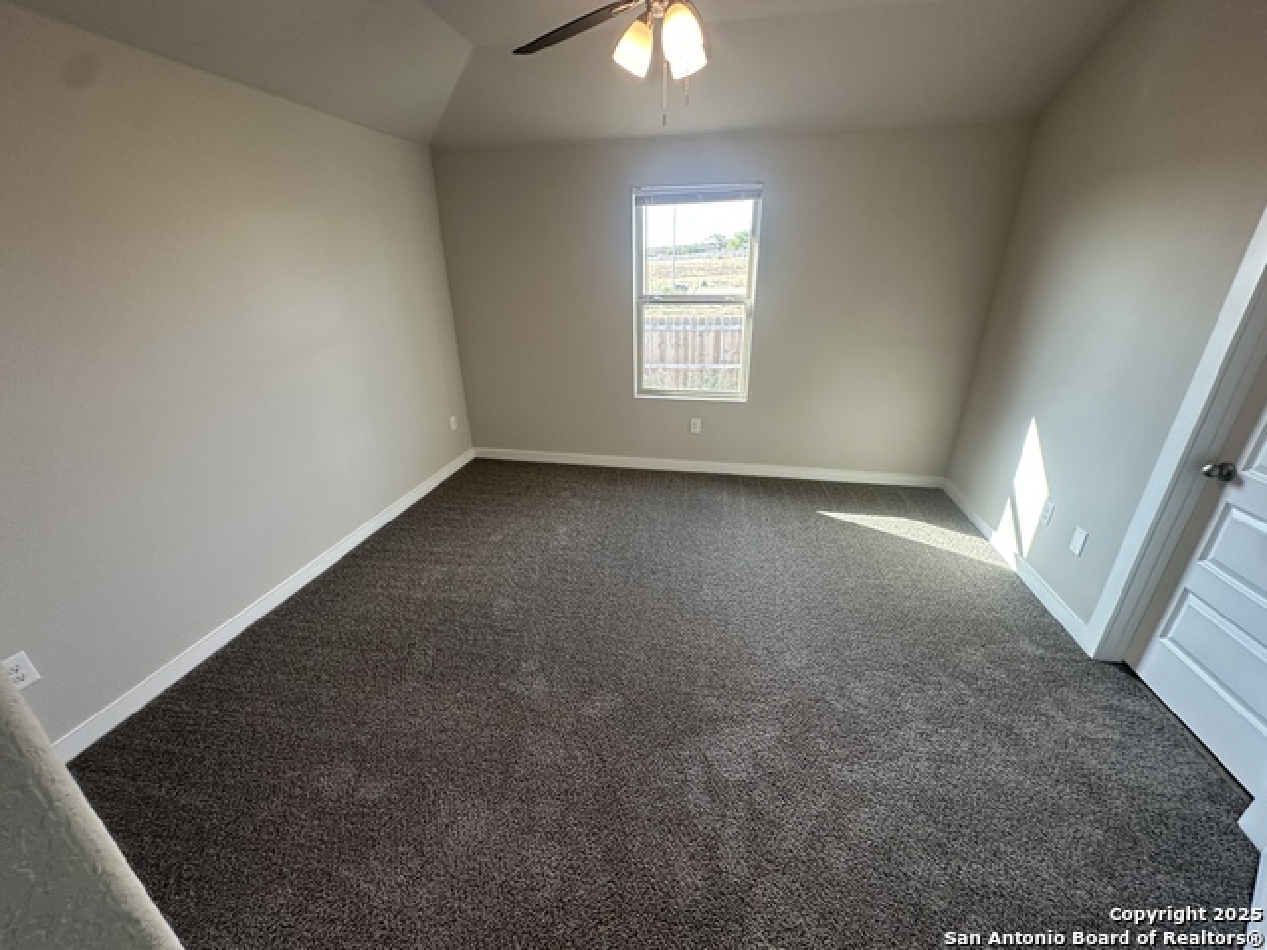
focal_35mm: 14
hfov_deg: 102.1
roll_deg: +0.2
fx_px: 512
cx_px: 634
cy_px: 475
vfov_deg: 85.7
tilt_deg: -21.8
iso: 160
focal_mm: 2.22
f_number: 2.2
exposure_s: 1/120
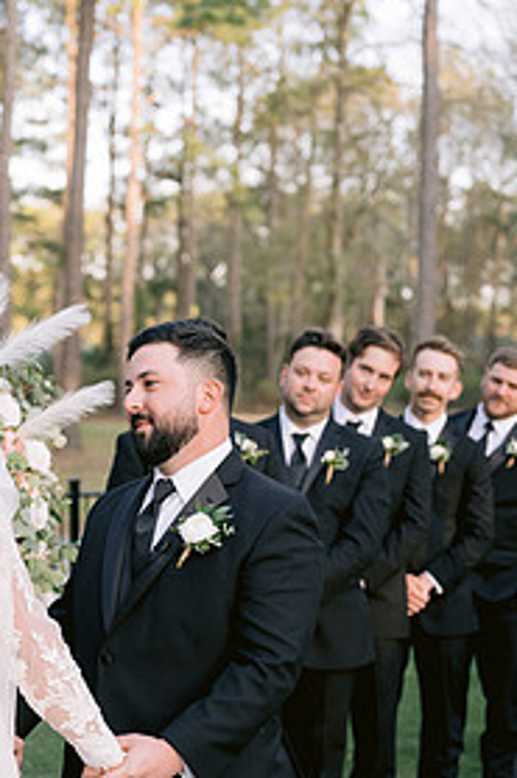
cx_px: 109
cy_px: 498
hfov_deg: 16.7
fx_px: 1747
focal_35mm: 81
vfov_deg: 25.0
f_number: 2.8
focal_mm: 50
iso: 400
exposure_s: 1/500
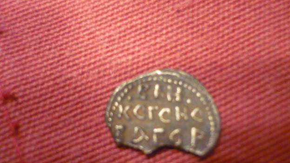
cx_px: 149
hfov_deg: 54.0
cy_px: 99
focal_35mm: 37
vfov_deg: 31.9
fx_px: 285
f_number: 2.8
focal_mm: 5.5
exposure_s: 1/8
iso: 800
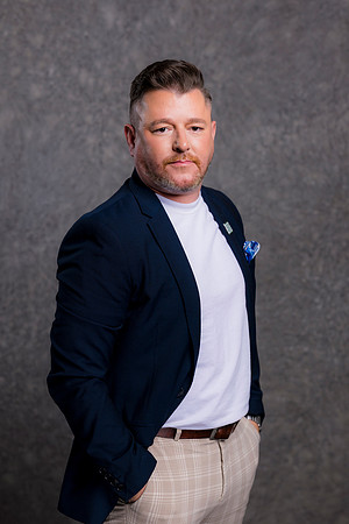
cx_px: 174
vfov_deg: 23.9
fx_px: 1236
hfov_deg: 16.1
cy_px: 262
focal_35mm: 85
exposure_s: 1/200
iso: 100
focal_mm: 85
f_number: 5
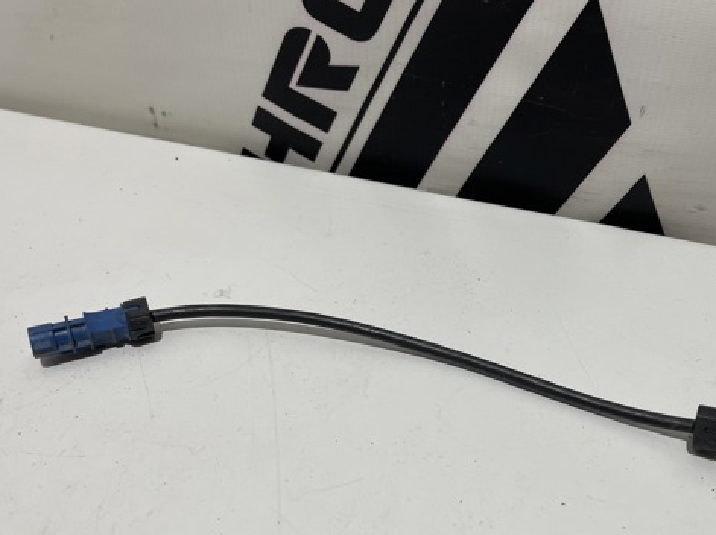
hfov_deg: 53.6
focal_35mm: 34
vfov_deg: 41.6
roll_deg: -4.6
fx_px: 702
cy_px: 299
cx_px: 429
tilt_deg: -40.3
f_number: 1.6
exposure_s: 1/100
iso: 125
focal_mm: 5.1
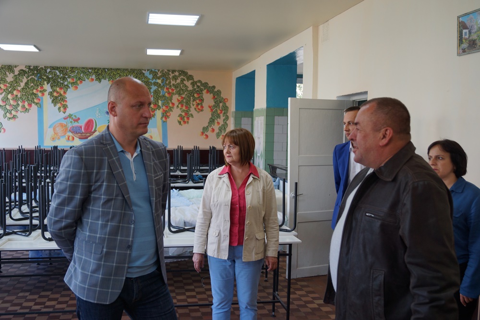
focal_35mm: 39
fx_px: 520
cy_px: 160
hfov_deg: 49.5
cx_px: 240
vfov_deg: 34.2
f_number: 4
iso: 200
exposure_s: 1/60
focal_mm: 26
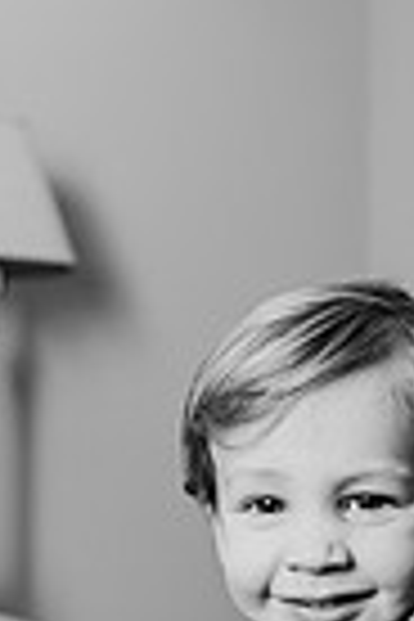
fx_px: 1345
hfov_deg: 17.3
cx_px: 369
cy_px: 495
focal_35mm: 78
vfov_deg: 25.5
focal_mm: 24
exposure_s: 1/160
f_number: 3.2
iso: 100
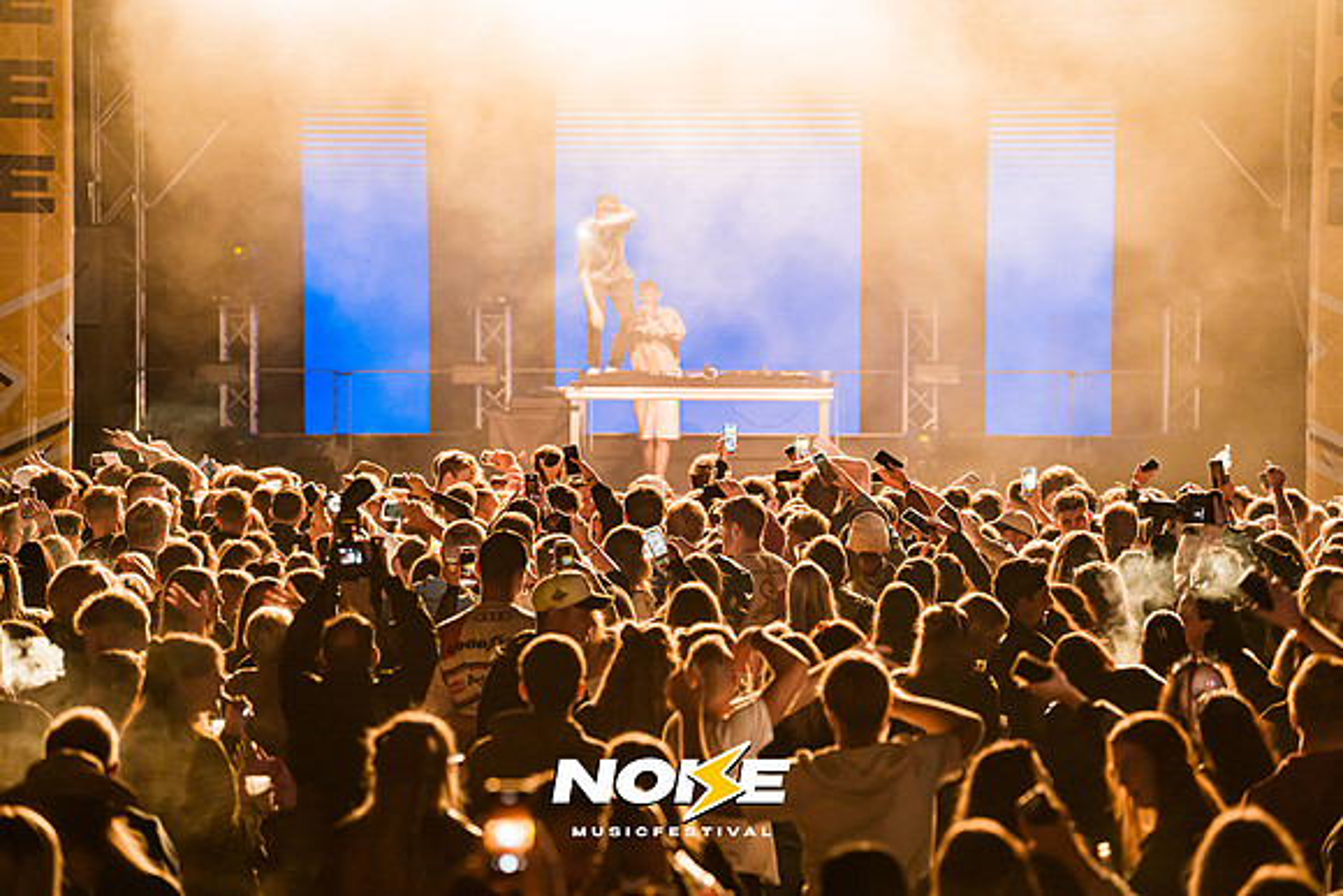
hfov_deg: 13.7
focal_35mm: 150
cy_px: 448
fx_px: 5597
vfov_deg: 9.2
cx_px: 672
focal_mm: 150
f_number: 3.5
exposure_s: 1/100
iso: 4000
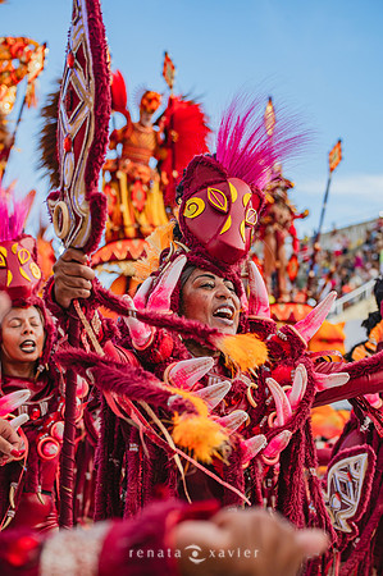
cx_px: 192
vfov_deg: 26.0
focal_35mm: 78
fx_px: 1248
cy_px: 288
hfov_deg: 17.5
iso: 640
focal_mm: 78
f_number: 5.6
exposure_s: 1/1600
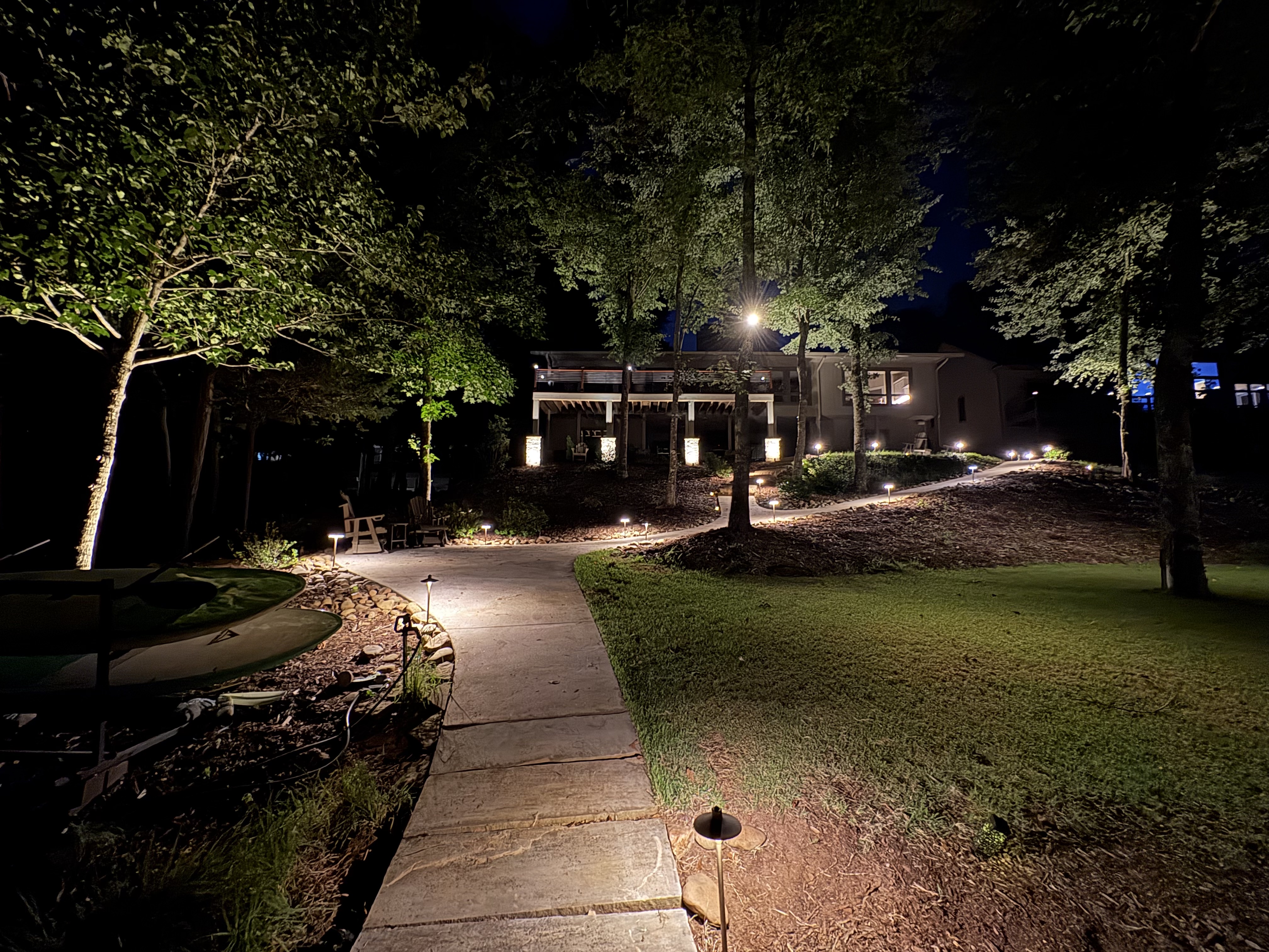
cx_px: 634
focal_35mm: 14
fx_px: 513
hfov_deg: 102.1
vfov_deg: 85.7
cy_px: 476
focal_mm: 2.22
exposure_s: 1/7
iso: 1600
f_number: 2.2
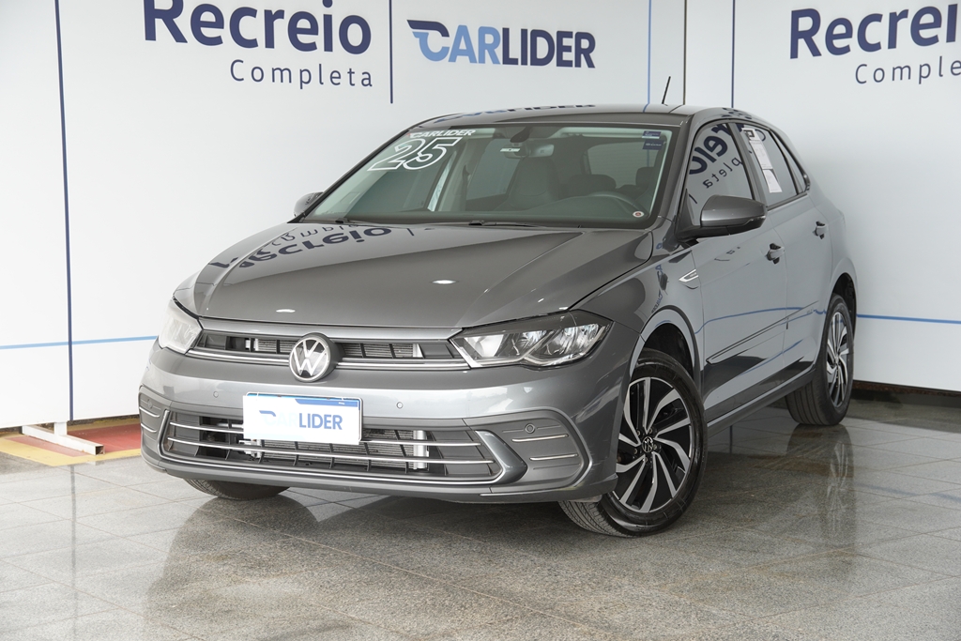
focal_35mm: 63
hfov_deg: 31.9
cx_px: 480
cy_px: 320
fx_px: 1682
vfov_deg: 21.6
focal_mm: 42
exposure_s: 1/160
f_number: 4
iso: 200
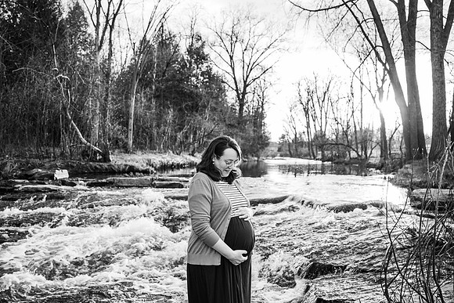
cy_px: 135
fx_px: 406
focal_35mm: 32
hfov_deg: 58.4
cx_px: 227
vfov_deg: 40.8
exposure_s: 1/200
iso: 125
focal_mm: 29
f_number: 3.5
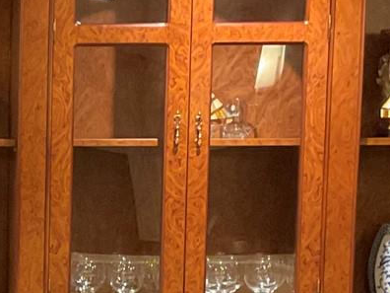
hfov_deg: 12.7
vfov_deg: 9.8
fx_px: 1690
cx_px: -148
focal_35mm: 150
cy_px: 311
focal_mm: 3
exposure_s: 1/30
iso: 250
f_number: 1.8
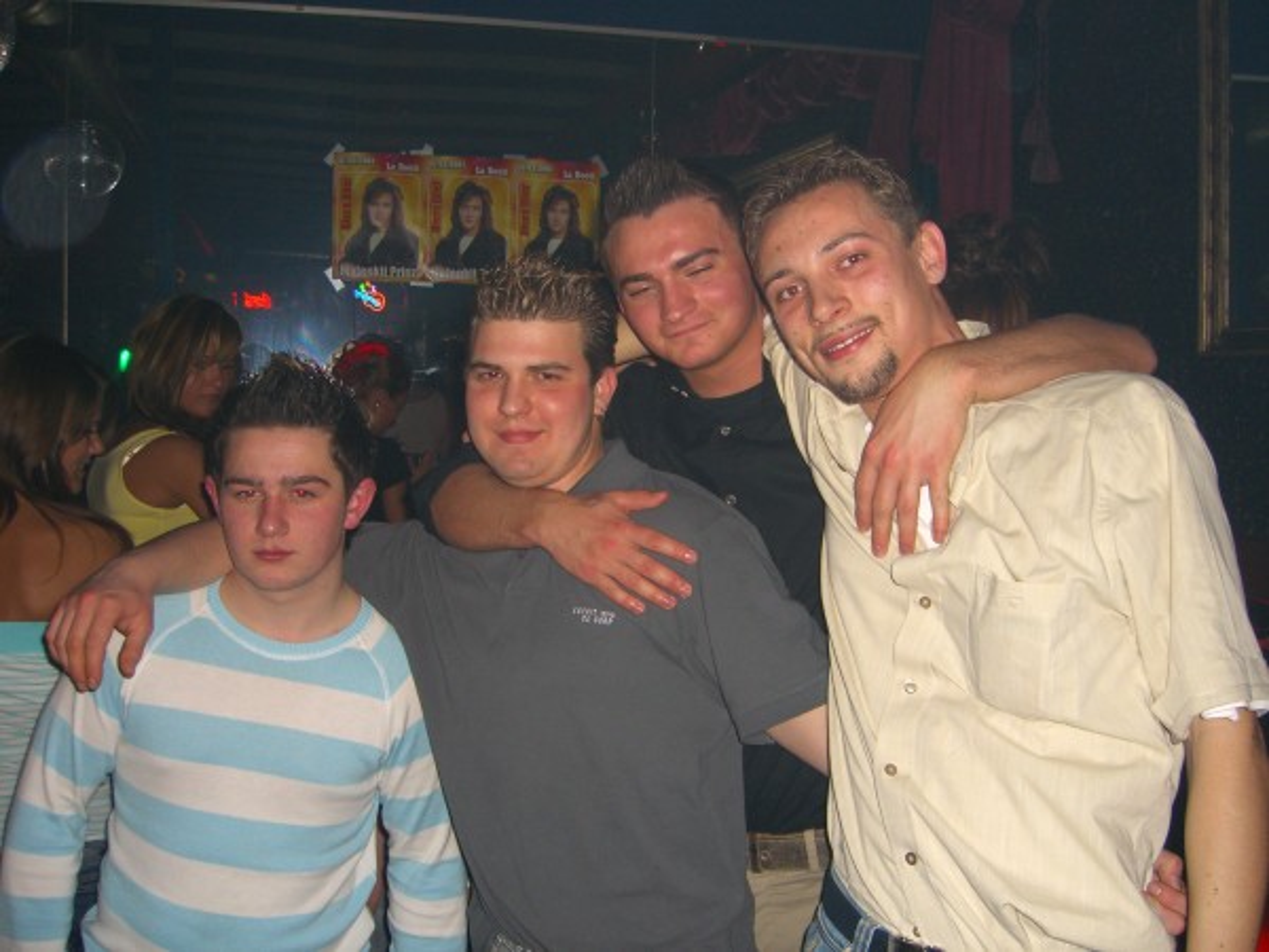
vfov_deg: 37.7
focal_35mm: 38
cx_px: 634
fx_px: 1393
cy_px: 476
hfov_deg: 49.0
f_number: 2.8
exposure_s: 1/60
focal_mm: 7.9
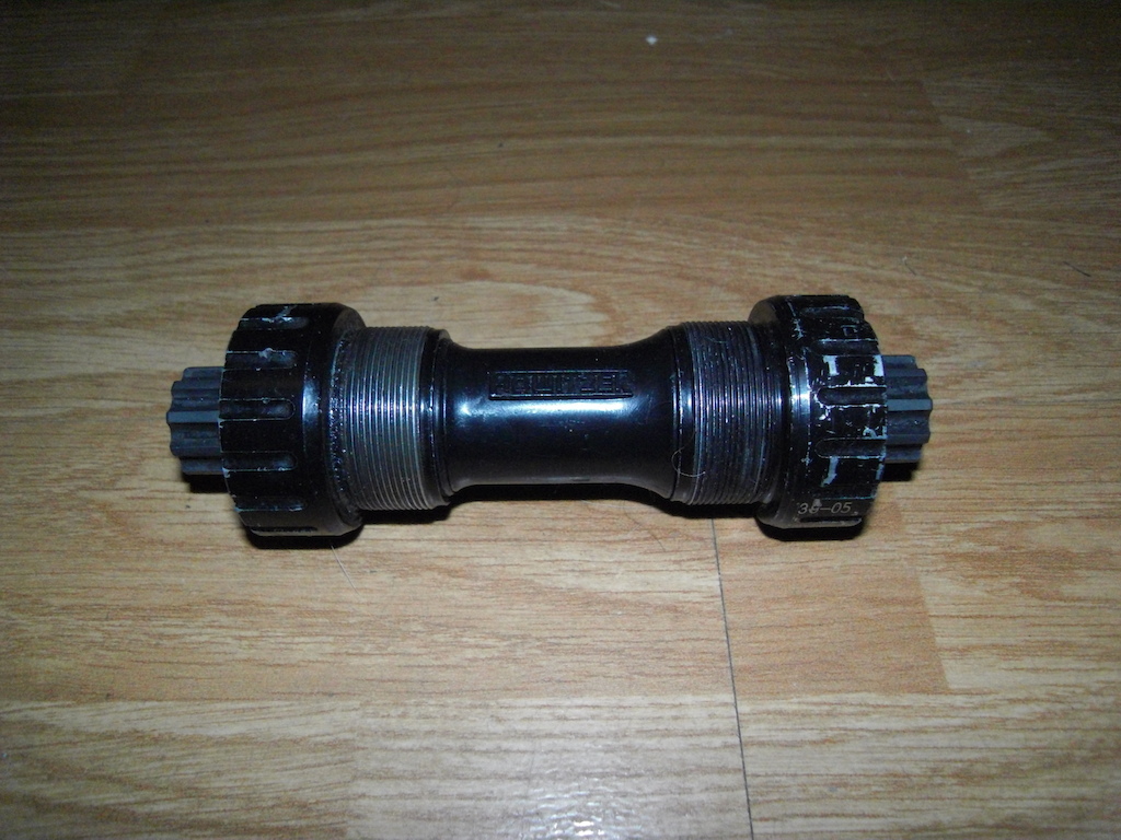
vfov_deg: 56.8
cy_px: 420
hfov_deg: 71.6
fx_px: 777
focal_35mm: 24
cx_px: 560
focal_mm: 4.3
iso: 400
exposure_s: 1/160
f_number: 7.3
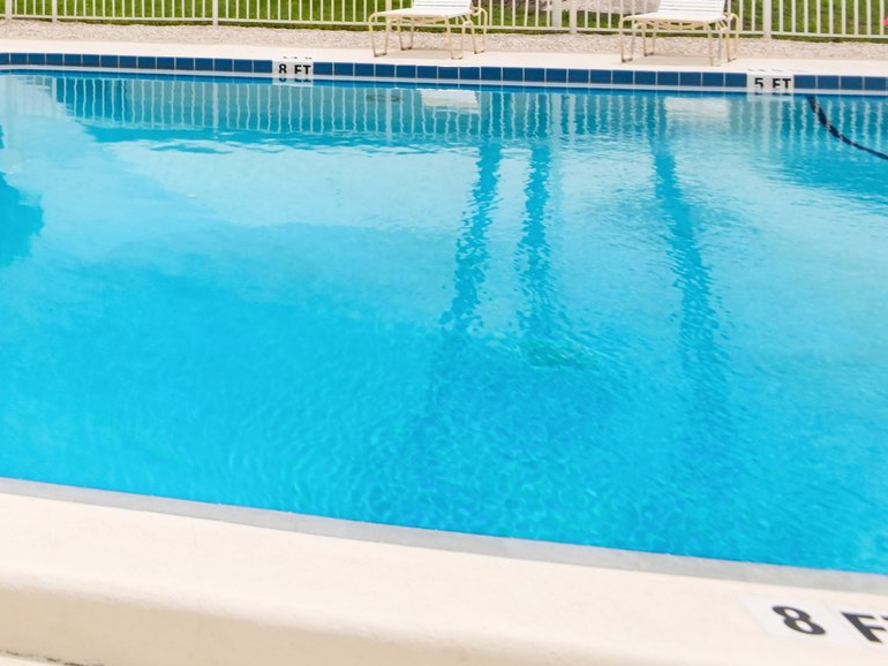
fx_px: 1180
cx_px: -229
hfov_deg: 32.4
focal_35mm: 46
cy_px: -113
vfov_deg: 28.0
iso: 400
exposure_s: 1/3200
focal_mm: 18
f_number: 8
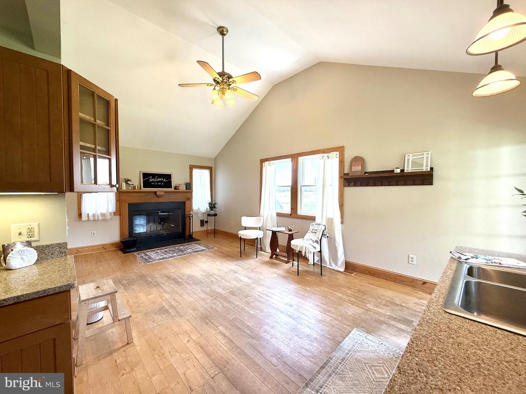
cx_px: 263
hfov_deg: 102.1
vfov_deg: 85.7
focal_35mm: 14
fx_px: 213
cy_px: 197
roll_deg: -0.3
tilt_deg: -0.7
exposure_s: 1/120
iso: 125
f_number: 2.2
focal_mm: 2.22
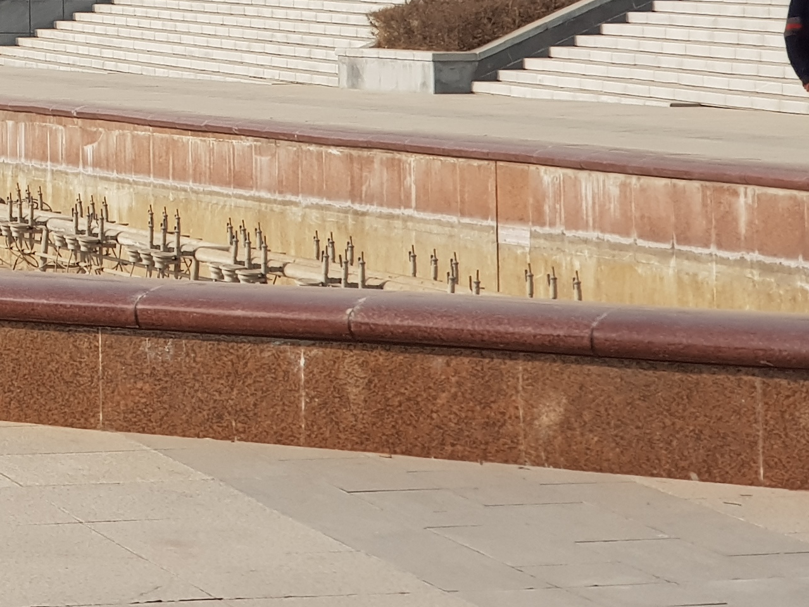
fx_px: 3834
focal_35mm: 164
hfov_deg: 11.6
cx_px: -397
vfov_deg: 8.9
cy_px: -281
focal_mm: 6
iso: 25
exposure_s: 1/782
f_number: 2.4
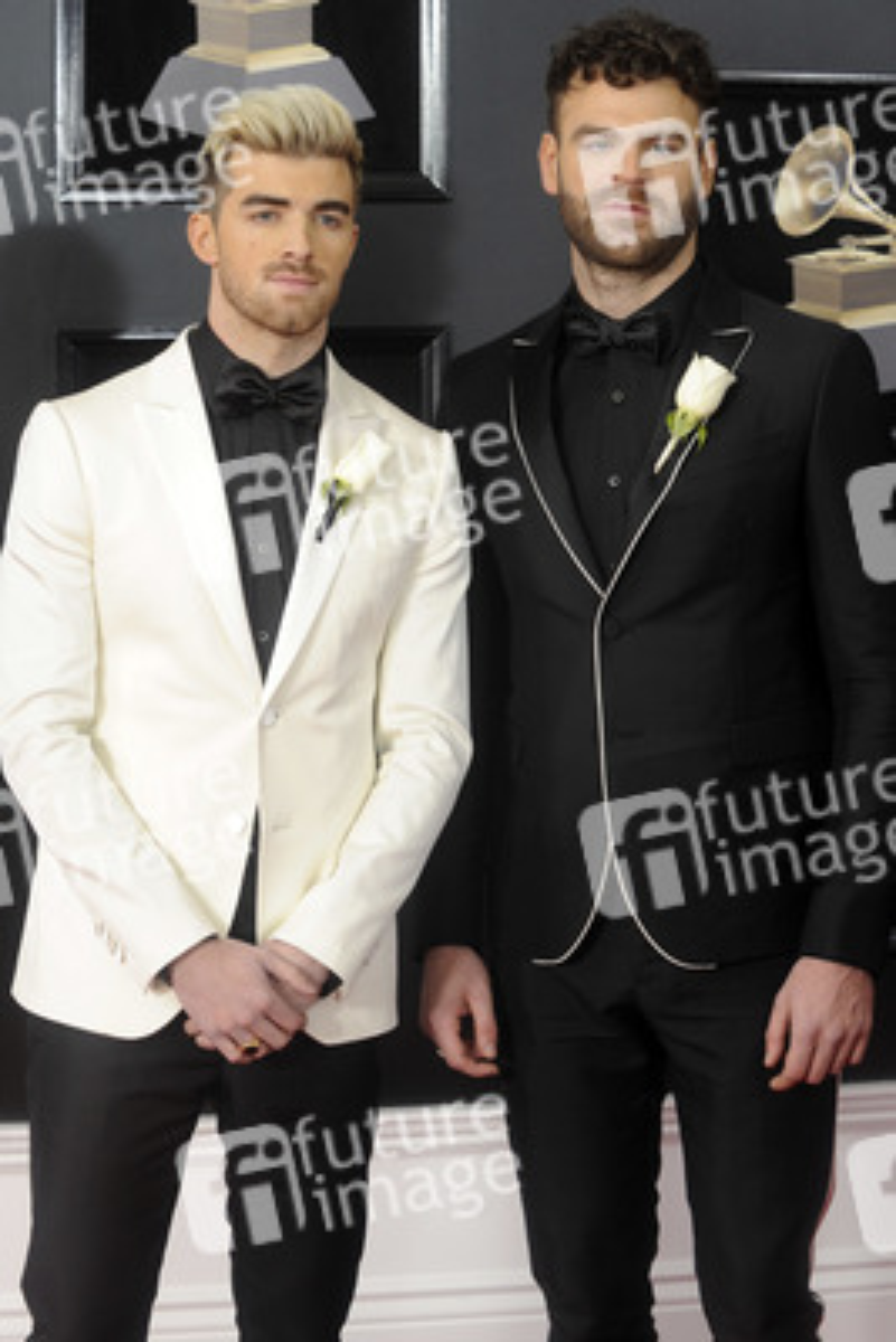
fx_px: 2984
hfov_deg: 17.1
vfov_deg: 25.4
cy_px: 671
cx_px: 448
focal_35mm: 80
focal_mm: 80
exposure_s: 1/250
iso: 1600
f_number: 5.6
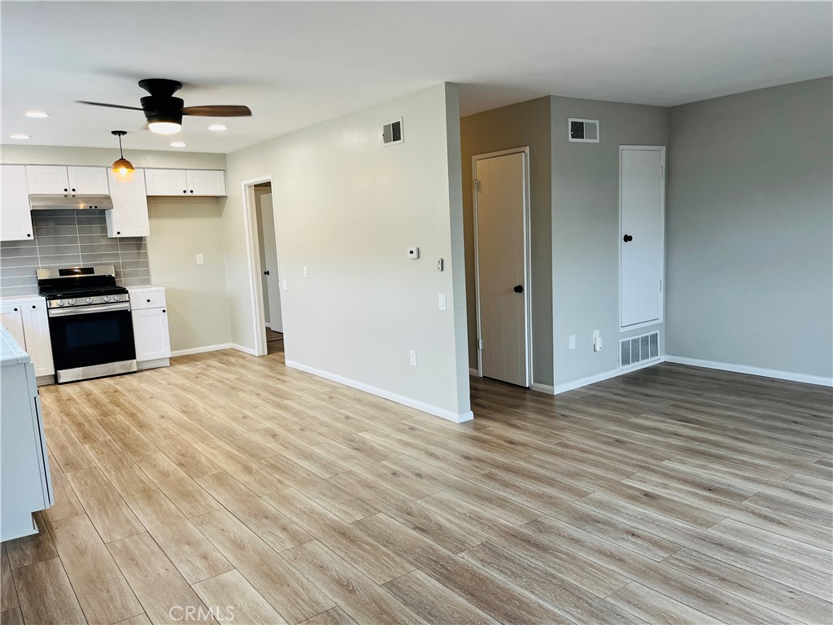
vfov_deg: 53.1
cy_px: 312
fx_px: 626
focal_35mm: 26
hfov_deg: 67.3
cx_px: 416
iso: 100
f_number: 1.6
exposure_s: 1/120
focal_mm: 5.1
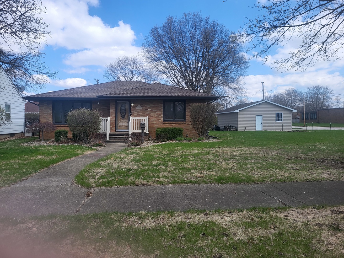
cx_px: 172
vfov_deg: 53.1
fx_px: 258
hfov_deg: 67.3
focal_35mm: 26
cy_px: 129
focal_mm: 5.4
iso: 40
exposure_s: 1/1376
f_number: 1.8
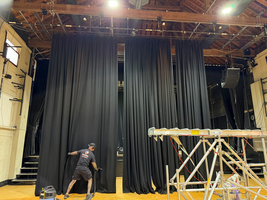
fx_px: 185
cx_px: 134
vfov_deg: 56.8
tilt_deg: +10.7
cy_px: 100
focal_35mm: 24
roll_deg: -0.1
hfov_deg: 71.6
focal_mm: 6.76
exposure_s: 1/60
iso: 500
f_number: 1.78
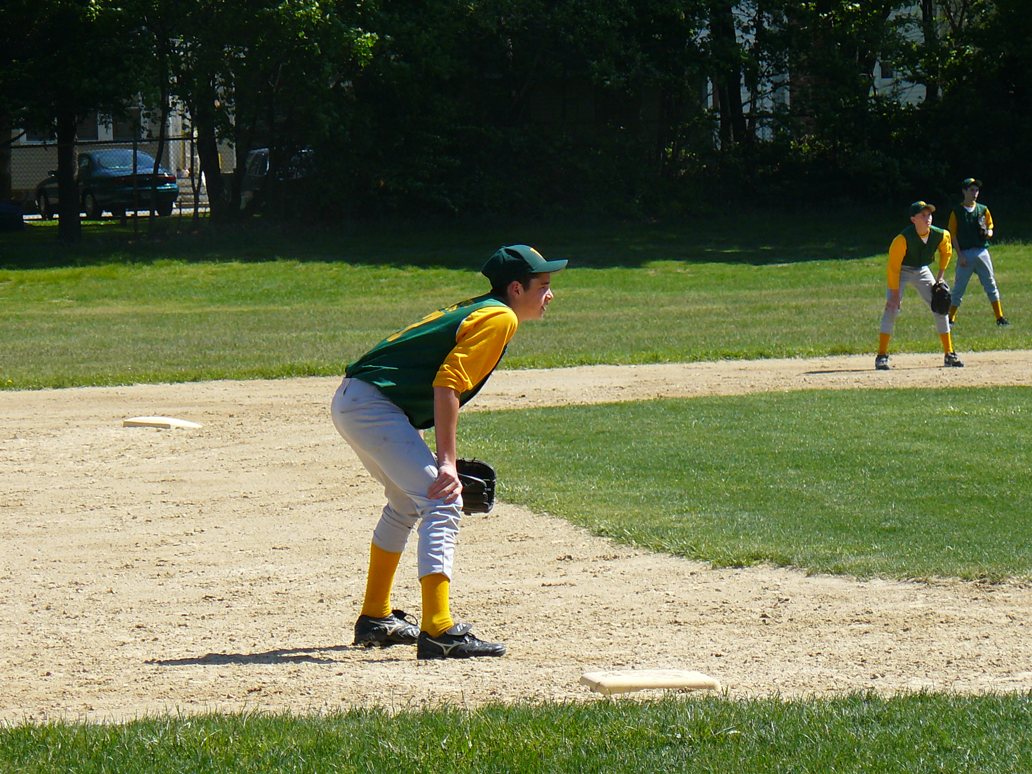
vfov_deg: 6.0
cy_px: 387
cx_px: 516
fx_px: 7334
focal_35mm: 246
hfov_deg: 8.0
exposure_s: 1/800
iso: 100
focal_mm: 34.2
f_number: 3.3
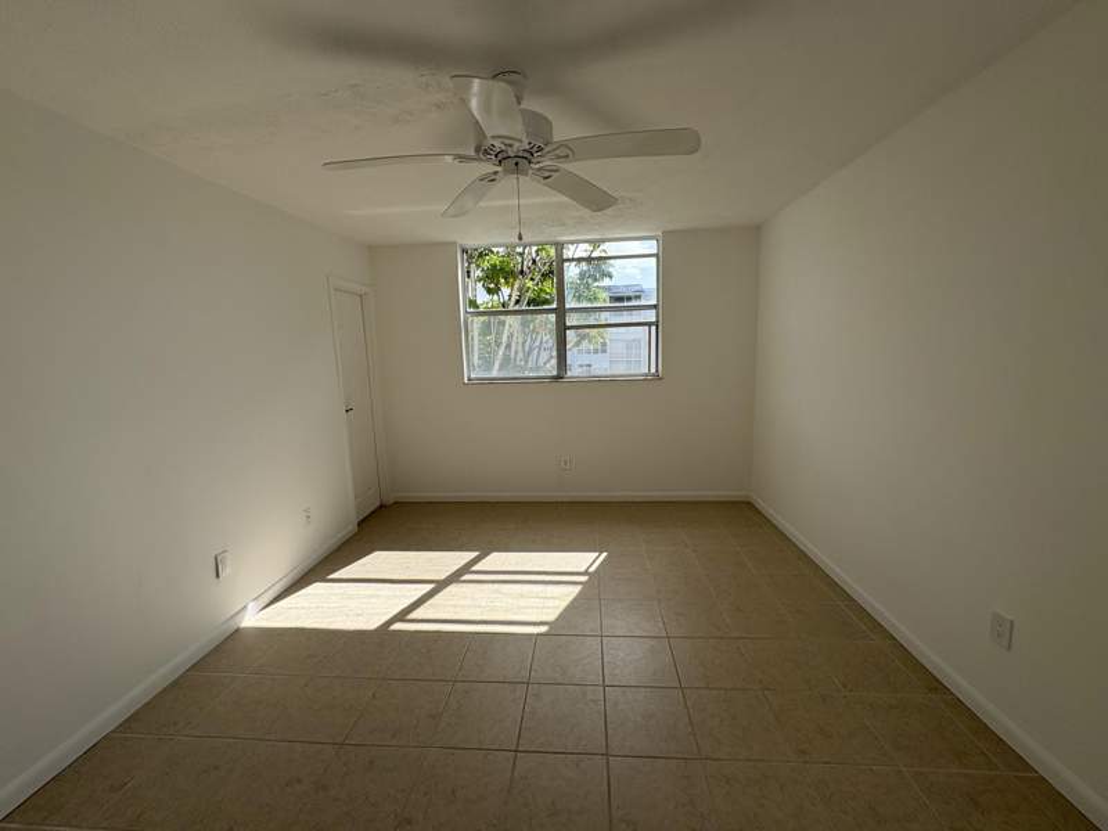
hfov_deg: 102.1
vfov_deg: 85.7
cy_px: 416
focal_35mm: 14
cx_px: 554
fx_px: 448
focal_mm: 2.22
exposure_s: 1/1477
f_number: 2.2
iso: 64
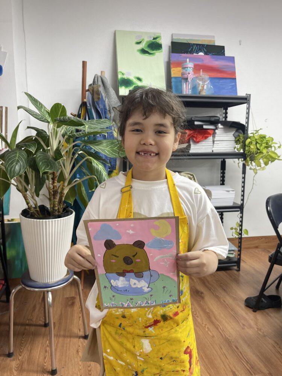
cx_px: 141
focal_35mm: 26
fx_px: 282
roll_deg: -0.5
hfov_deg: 53.1
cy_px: 188
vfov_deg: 67.3
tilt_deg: -9.6
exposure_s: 1/50
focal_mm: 5.1
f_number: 1.6
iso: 80
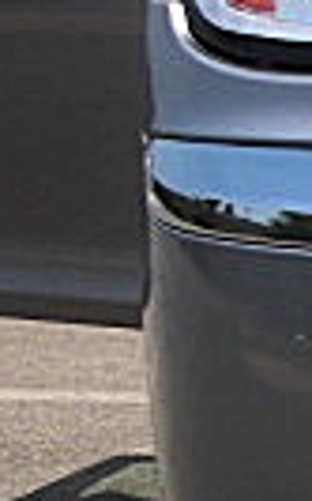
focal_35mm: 183
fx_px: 2492
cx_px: 1037
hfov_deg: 6.4
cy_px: 335
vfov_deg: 11.4
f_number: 2.8
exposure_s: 1/1000
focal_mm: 6.3
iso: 50
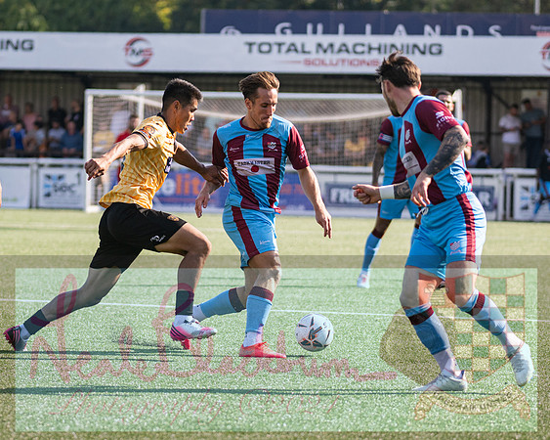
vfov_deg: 5.9
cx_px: 245
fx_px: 4238
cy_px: 212
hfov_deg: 7.4
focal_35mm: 260
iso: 250
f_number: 2.8
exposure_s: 1/2500
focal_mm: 135
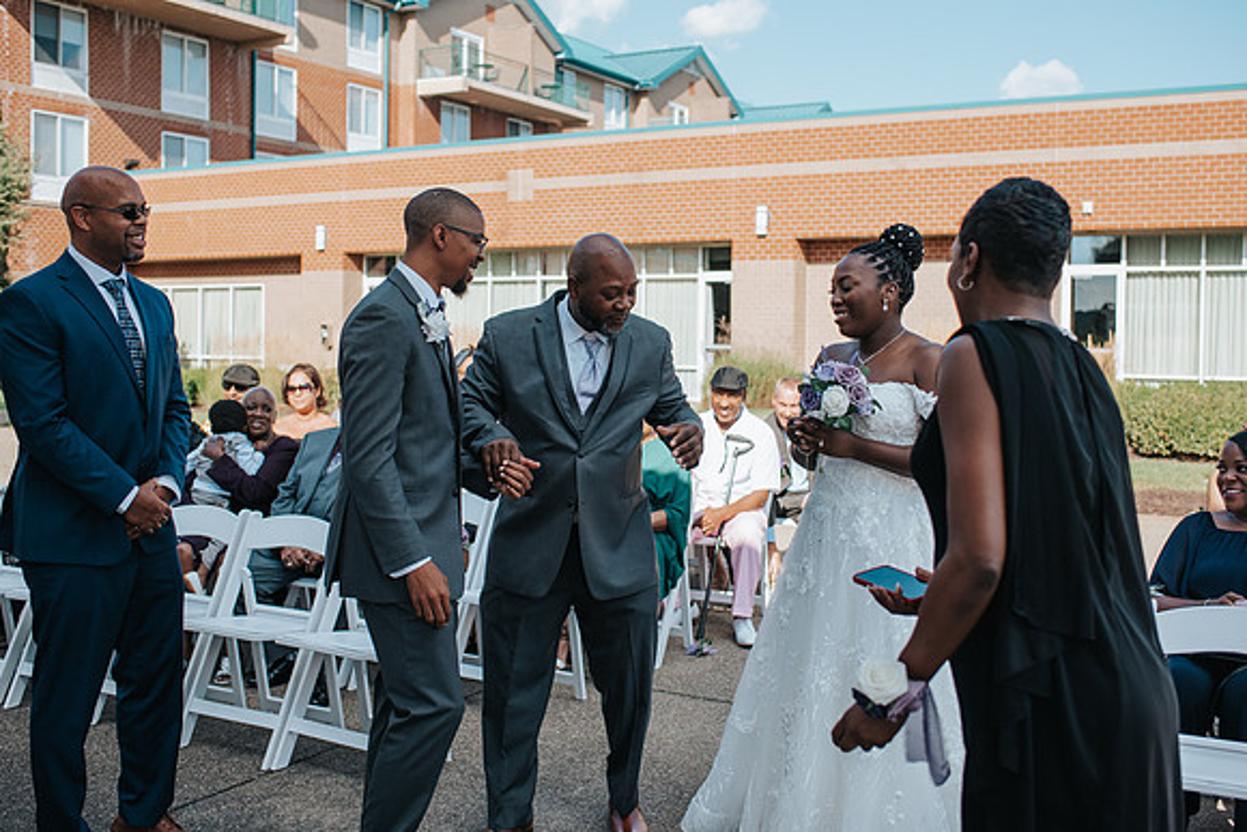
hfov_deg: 49.8
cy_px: 387
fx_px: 1344
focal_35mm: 39
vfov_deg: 34.4
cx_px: 624
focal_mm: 35
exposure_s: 1/1250
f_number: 3.2
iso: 100
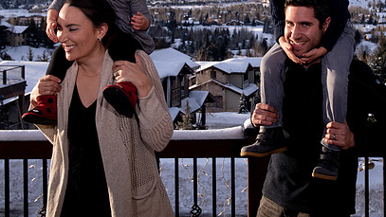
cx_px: 234
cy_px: -1
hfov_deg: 30.9
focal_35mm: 68
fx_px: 696
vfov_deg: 17.3
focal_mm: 35
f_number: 8
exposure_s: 1/250
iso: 100
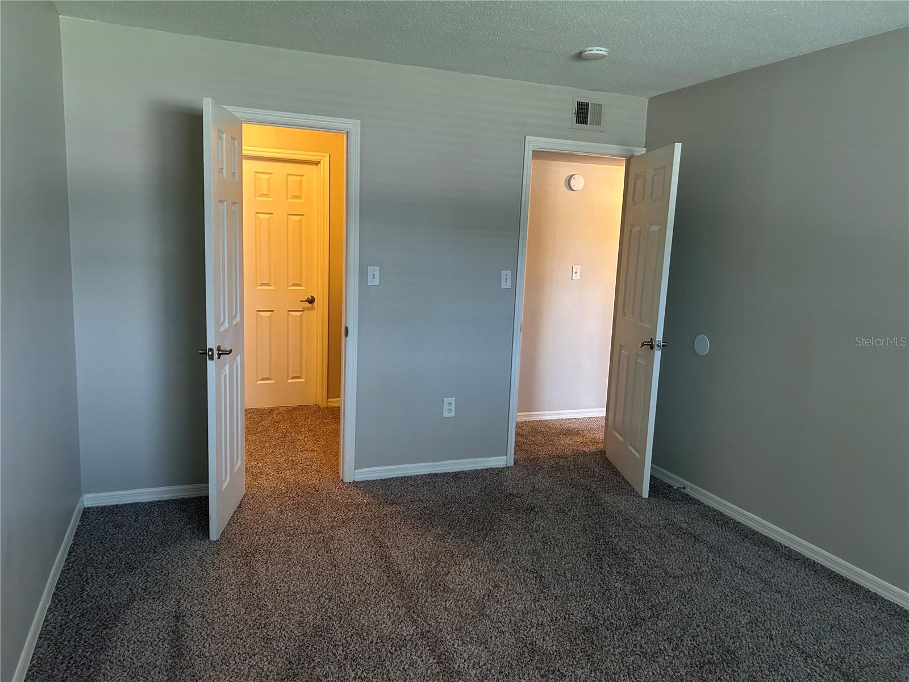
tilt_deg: -10.1
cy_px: 341
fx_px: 683
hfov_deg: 67.3
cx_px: 454
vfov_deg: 53.1
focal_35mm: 26
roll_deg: -2.5
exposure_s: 1/60
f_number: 1.5
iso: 160
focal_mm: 5.7
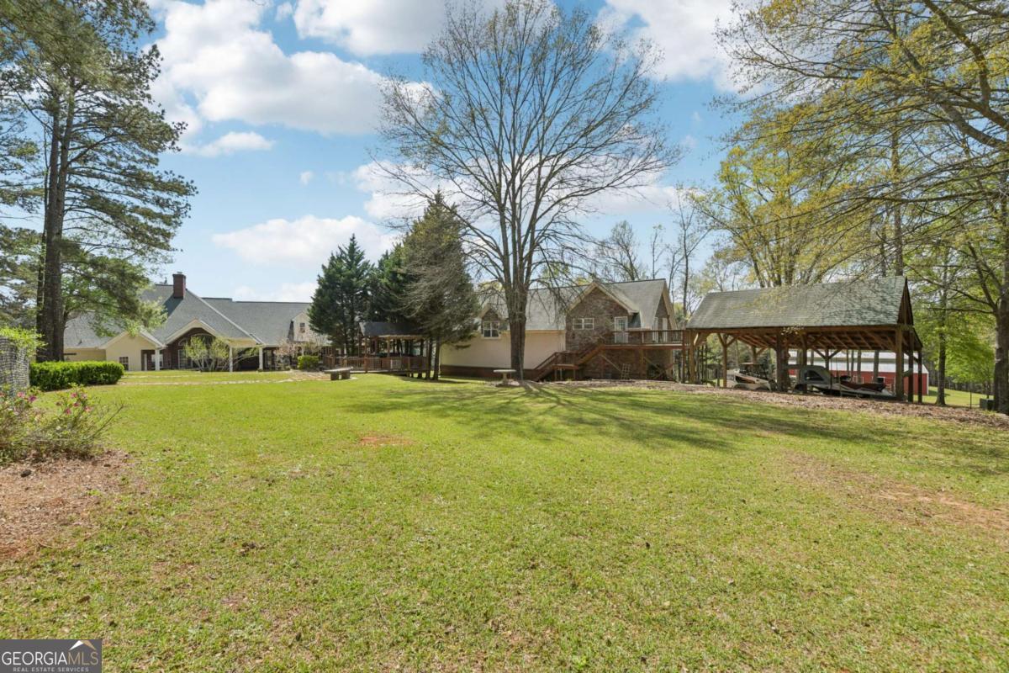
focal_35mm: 14
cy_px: 336
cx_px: 504
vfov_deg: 81.2
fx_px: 392
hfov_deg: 104.3
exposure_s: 1/2000
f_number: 8
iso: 400
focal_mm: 14
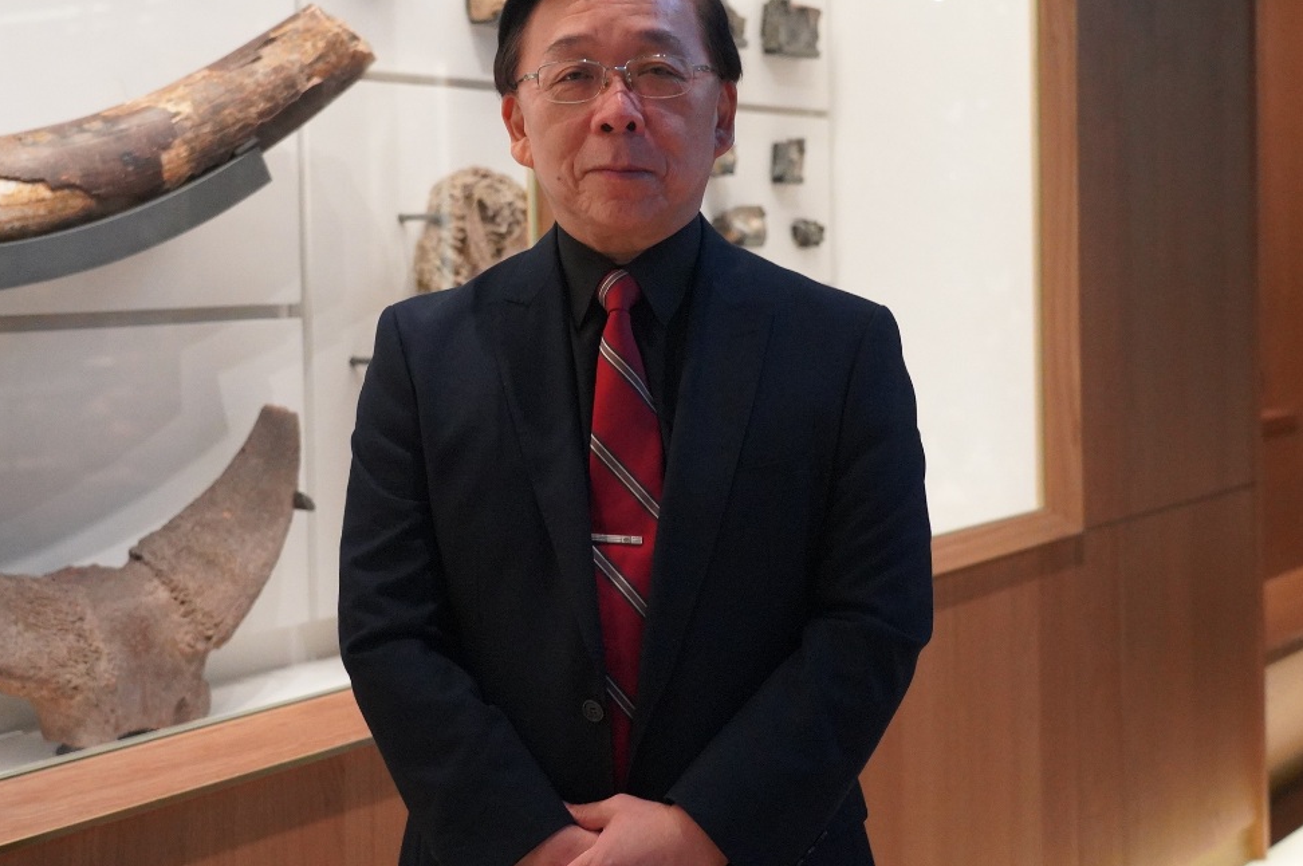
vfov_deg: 24.9
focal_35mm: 54
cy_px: 321
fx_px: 1952
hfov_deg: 36.9
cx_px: 609
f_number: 4
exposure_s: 1/80
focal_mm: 41
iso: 12800
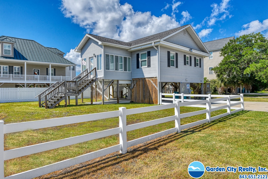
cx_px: 134
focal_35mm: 24
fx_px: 179
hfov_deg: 73.7
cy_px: 90
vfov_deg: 53.1
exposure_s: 1/100
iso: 500
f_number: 9
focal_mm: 24
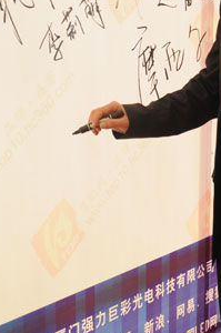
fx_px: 905
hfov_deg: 13.7
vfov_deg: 20.8
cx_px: 227
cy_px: 173
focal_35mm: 98
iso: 400
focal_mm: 26
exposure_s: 1/30
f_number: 4
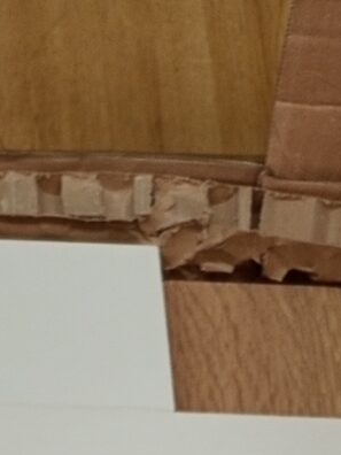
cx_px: -258
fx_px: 2036
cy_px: 1305
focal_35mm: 155
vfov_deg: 10.0
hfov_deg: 9.2
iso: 104
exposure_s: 1/100
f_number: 1.7
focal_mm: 5.24
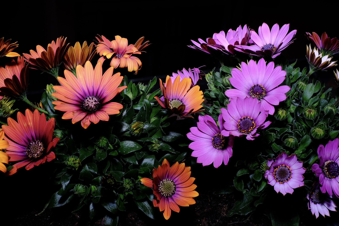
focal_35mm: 53
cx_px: 170
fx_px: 499
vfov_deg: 25.5
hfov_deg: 37.5
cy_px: 113
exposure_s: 1/250
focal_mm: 35
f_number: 16
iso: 320
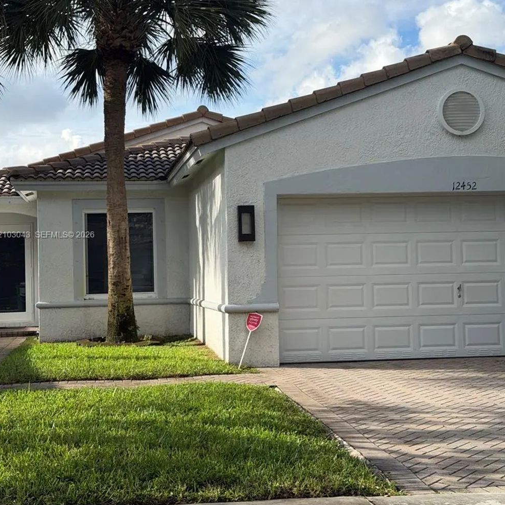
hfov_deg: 29.1
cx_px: 249
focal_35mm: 59
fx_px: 974
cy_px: 235
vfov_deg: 29.1
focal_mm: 6.76
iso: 64
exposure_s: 1/3378
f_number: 1.78
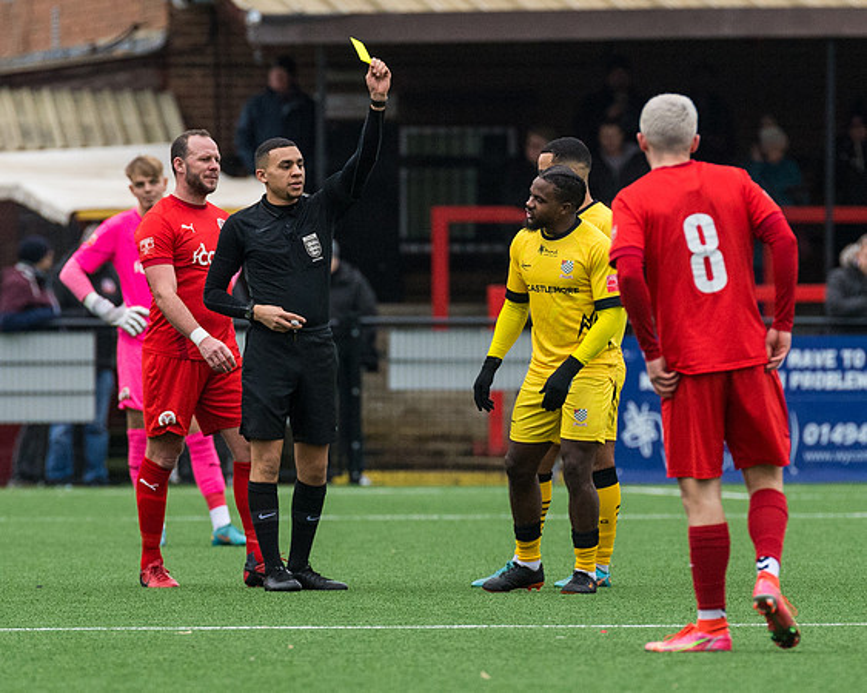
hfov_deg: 3.3
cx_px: 387
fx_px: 15254
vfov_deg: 2.6
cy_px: 389
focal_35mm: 595
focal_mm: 270
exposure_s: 1/1250
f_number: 4
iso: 1600
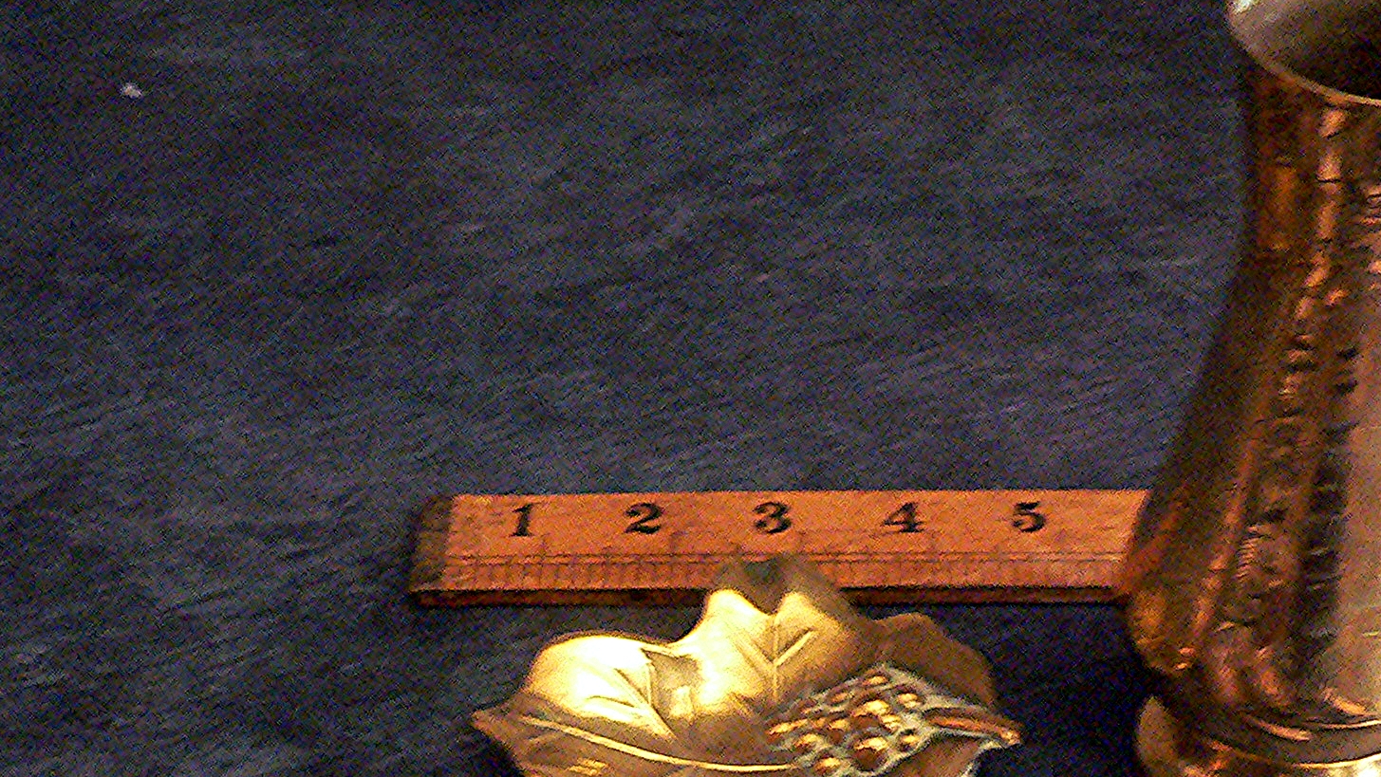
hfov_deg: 30.2
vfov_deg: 16.8
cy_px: 907
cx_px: 987
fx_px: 2527
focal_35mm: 69
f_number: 2.8
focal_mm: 6
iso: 400
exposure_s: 1/4
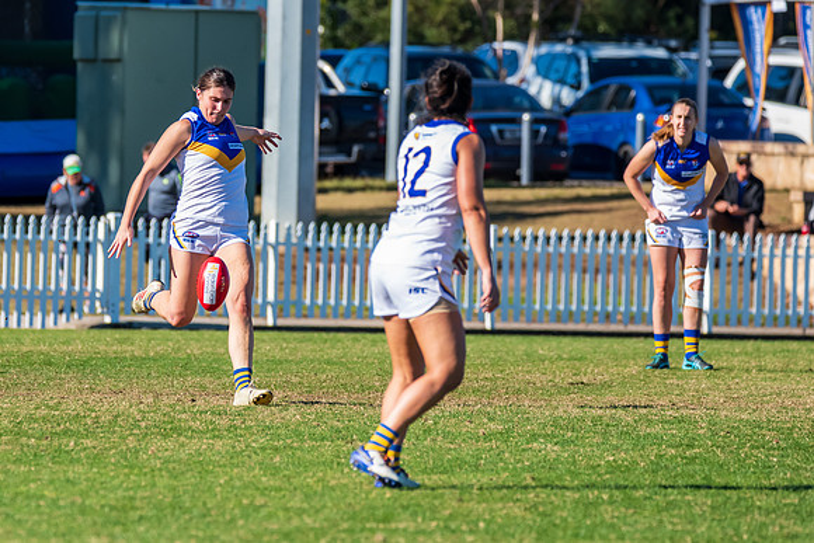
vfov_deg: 2.5
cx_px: 177
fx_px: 12560
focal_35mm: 555
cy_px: 241
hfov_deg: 3.7
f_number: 8
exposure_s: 1/2000
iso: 800
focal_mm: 350
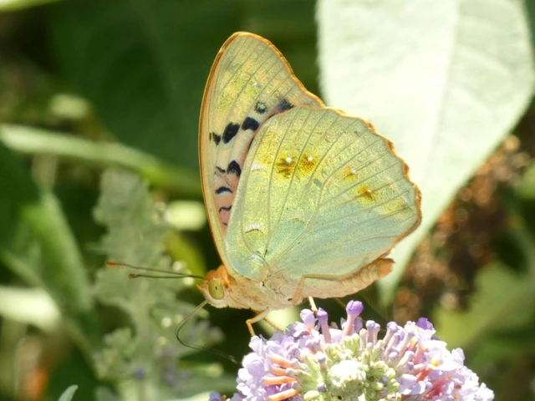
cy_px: 200
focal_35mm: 384
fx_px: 5935
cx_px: 268
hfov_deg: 5.2
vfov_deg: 3.9
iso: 250
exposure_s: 1/100
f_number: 7.1
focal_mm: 68.8
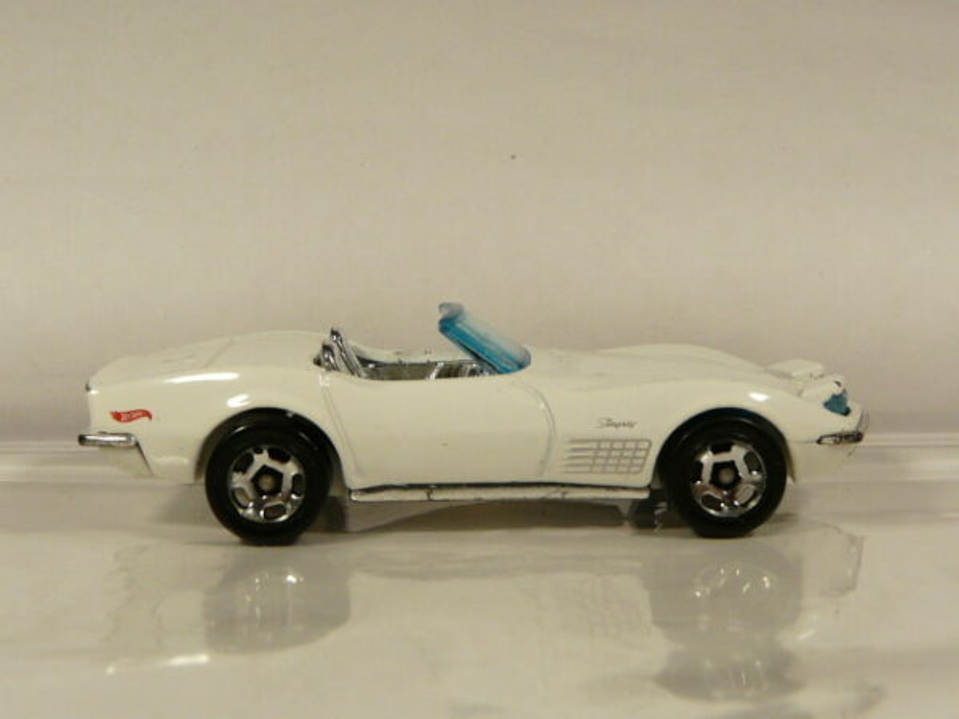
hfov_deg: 34.3
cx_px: 480
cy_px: 360
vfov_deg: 26.1
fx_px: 1551
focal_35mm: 56
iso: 100
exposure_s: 1/100
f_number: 3.6
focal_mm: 5.8
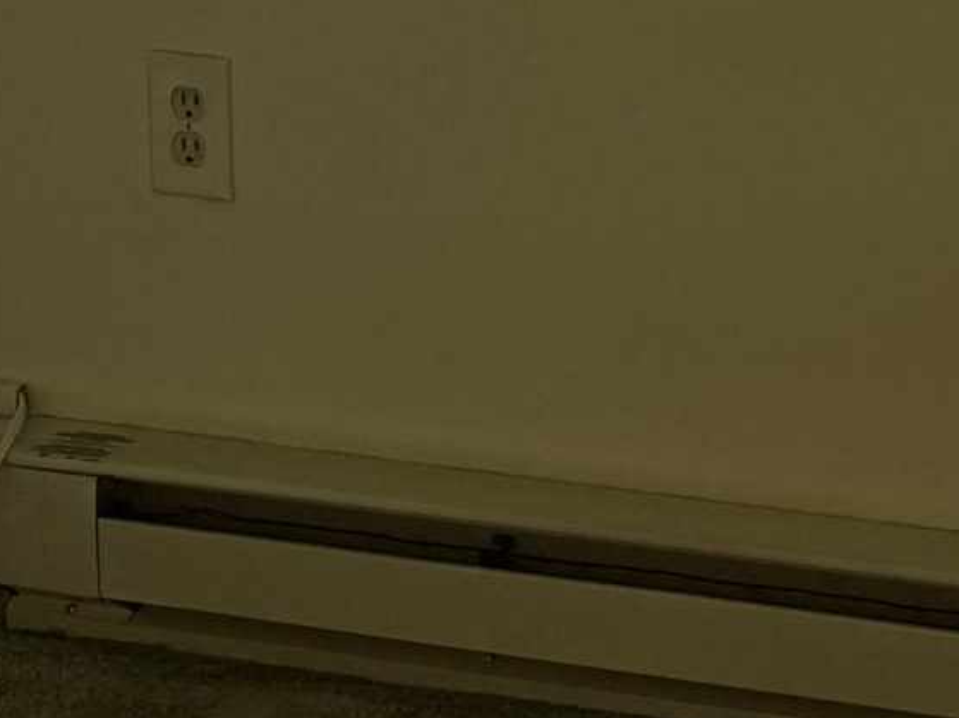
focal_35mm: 132
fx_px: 3656
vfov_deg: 10.2
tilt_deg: -6.0
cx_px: 1882
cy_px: -800
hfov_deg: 13.1
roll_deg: -0.2
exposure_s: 1/167
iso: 64
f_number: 1.78
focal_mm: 6.76
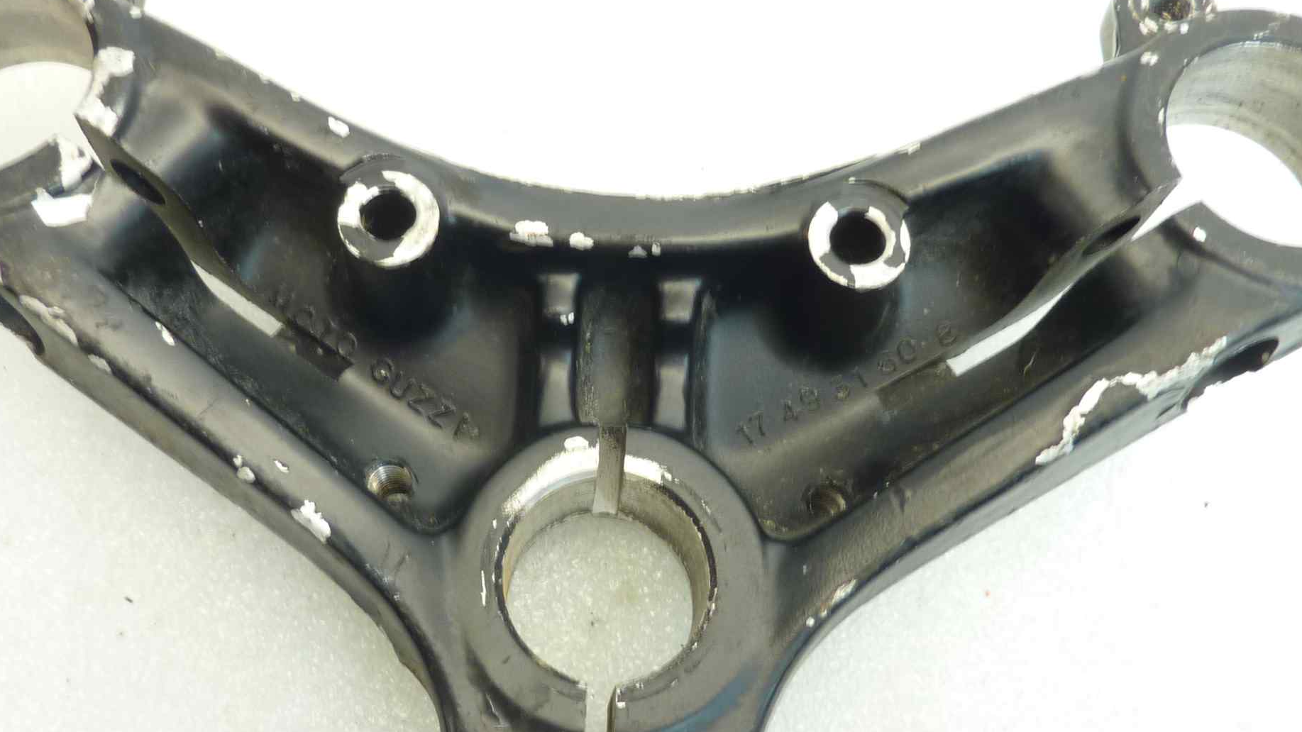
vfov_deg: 31.2
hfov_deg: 52.7
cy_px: 331
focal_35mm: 38
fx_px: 1312
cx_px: 582
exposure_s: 1/8
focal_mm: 4.1
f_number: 3.3
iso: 80
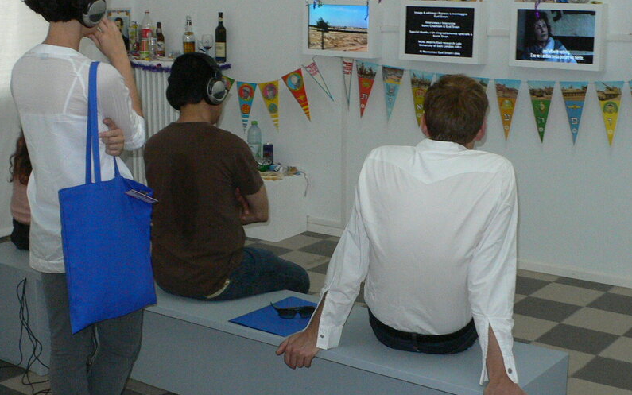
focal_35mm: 58
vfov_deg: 22.4
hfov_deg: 35.0
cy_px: 199
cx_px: 273
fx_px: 999
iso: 200
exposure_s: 1/25
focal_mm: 6.3
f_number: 4
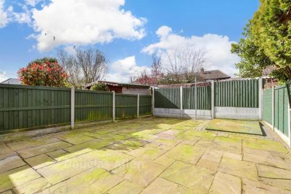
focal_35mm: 16
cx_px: 146
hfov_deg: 96.8
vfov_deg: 73.7
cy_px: 97
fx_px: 129
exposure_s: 1/320
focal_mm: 11
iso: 160
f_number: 8
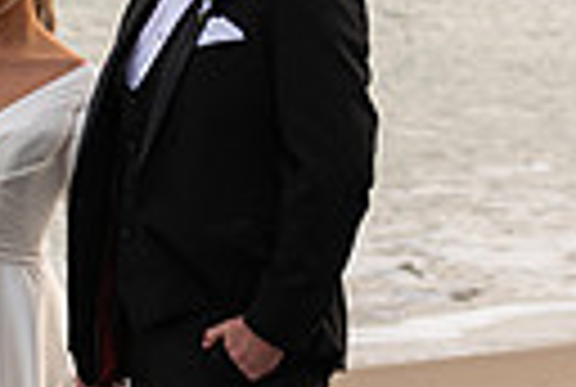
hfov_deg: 5.7
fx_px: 5806
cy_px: 88
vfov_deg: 3.8
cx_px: 18
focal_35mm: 362
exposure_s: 1/200
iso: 80
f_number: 3.5
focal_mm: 80
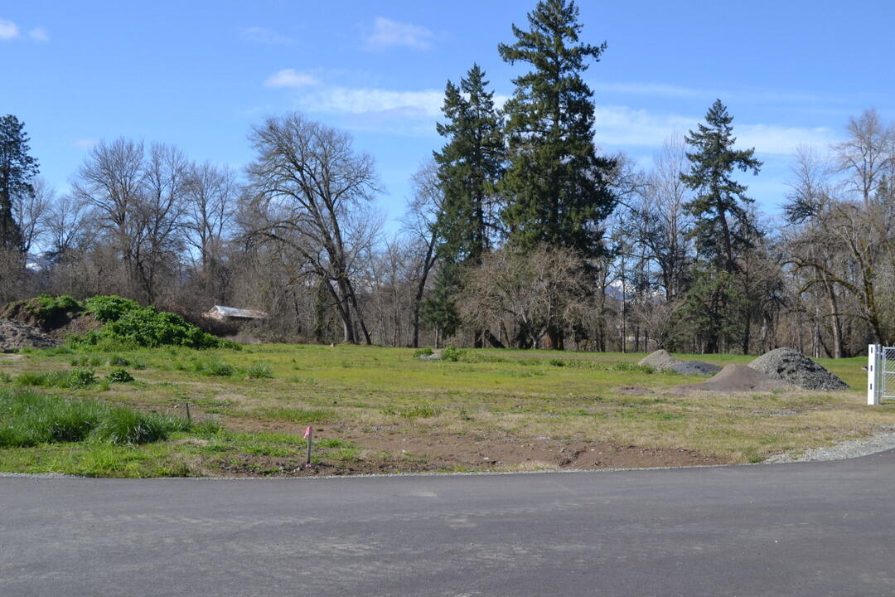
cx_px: 448
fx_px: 1044
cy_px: 298
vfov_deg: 31.9
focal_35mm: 42
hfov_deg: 46.4
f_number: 8
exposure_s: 1/250
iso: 100
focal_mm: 28
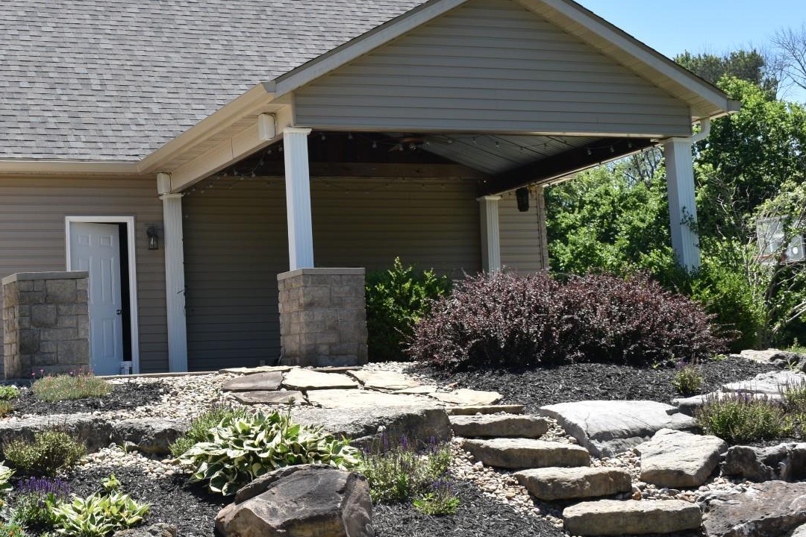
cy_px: 207
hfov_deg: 32.5
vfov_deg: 22.3
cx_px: 216
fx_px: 1360
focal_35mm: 61
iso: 160
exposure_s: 1/250
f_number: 8
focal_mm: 27
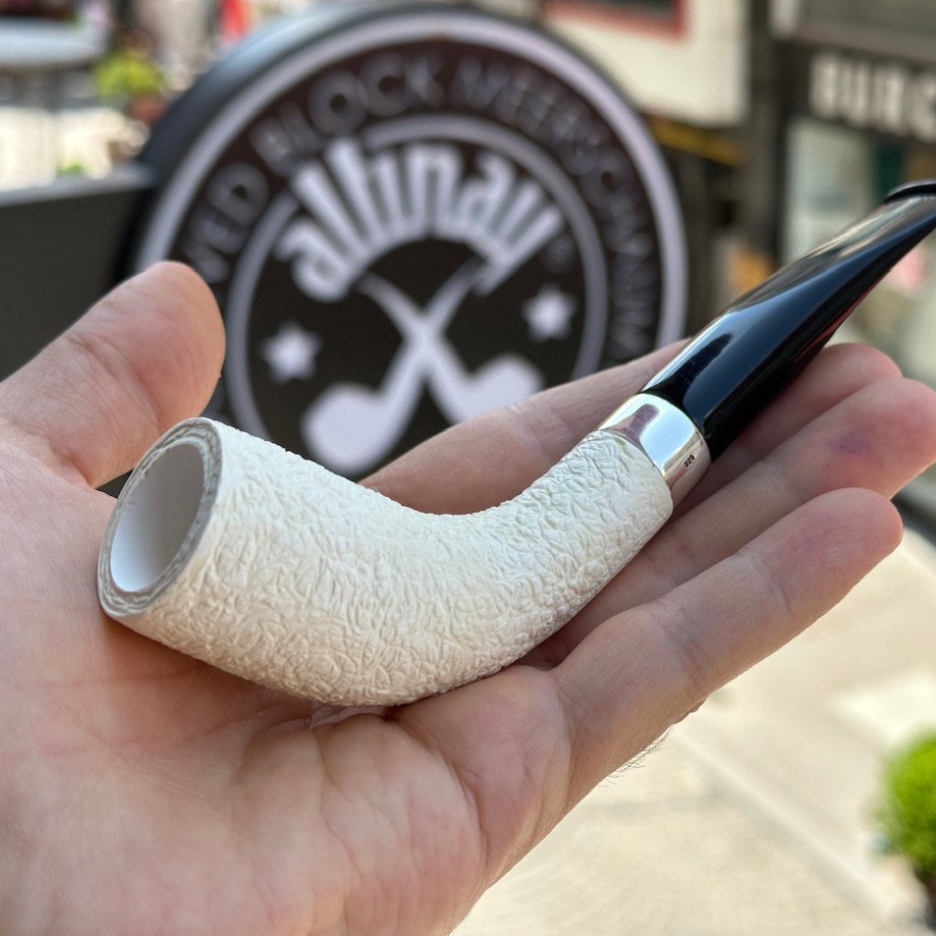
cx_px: 563
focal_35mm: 57
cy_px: 467
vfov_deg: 30.0
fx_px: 1744
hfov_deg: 30.0
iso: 64
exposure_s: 1/1107
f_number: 1.78
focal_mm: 6.86
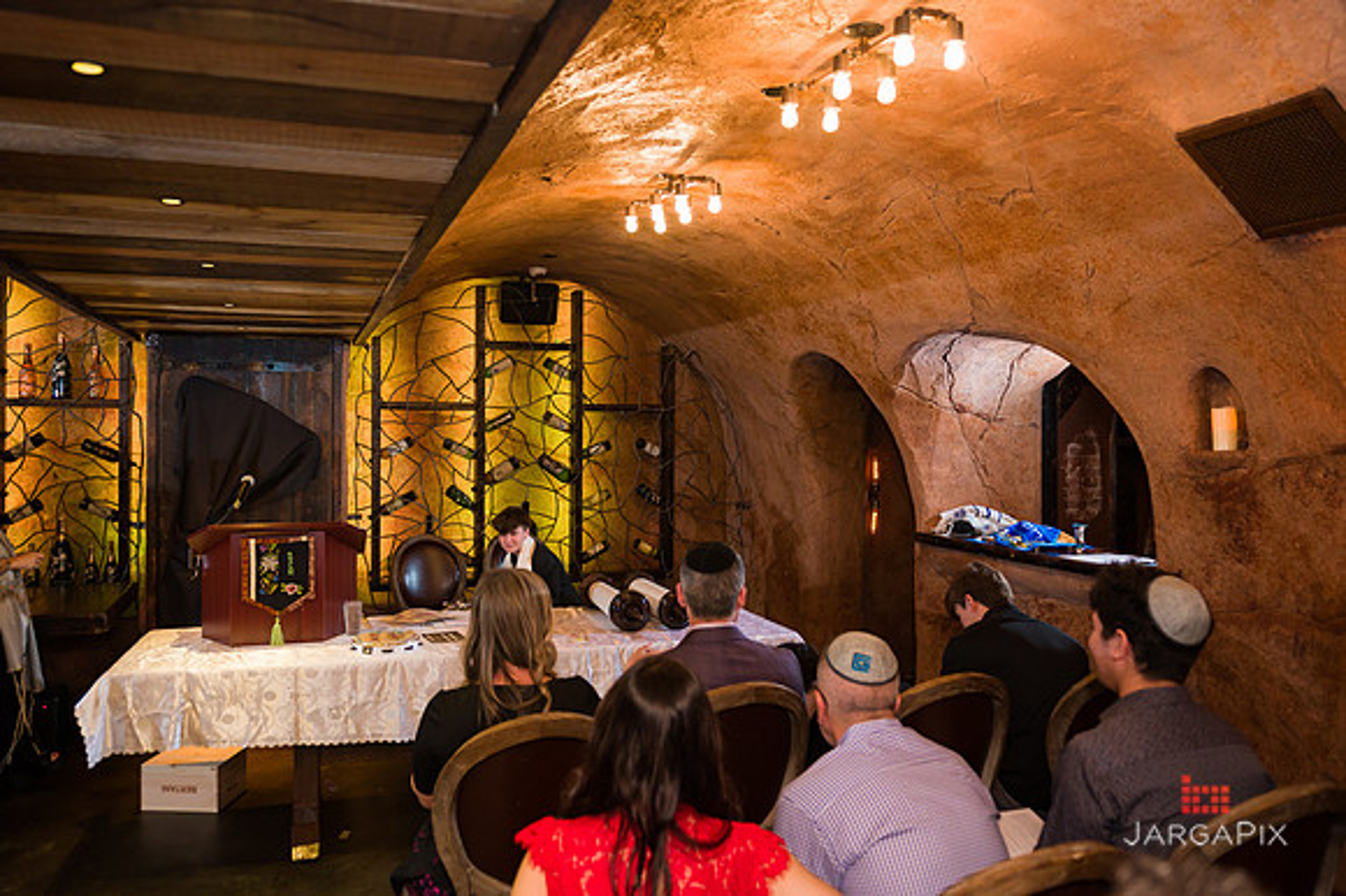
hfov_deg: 69.7
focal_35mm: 26
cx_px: 638
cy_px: 425
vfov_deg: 49.7
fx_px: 966
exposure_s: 1/200
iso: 1250
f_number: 4
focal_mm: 24
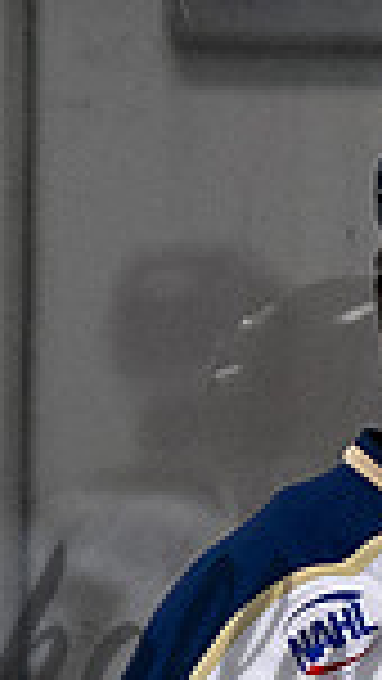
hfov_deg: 0.5
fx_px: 40224
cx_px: 1191
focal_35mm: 2235
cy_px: 318
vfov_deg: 1.0
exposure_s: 1/800
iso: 2000
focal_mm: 200
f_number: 3.2
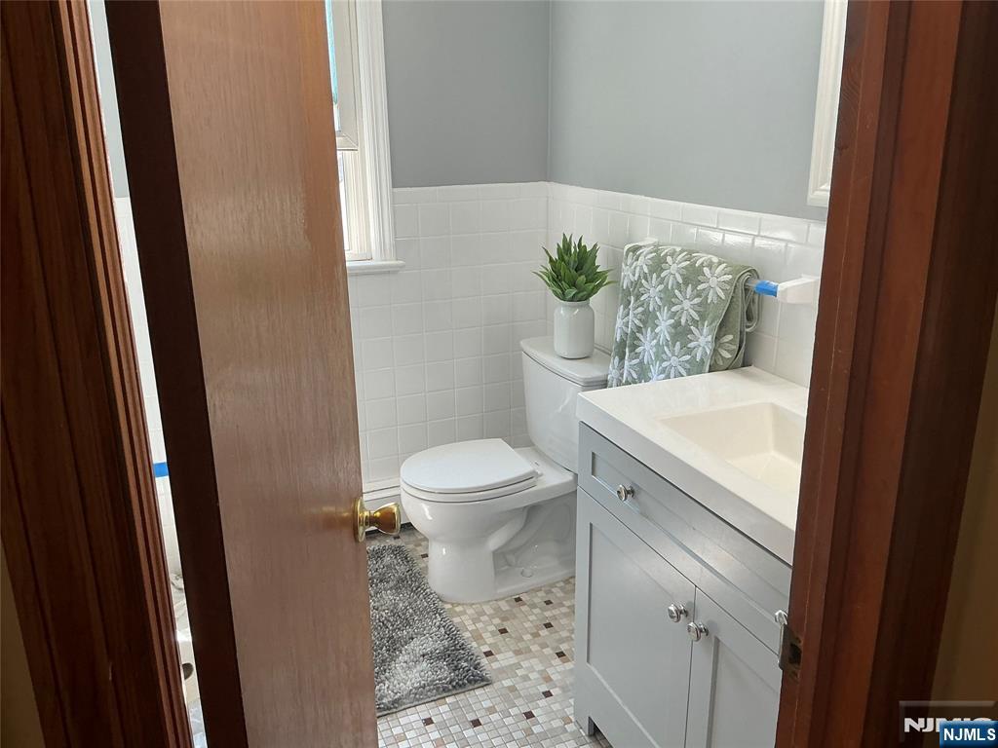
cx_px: 499
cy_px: 374
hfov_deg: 63.4
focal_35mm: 28
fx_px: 807
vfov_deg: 49.7
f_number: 1.8
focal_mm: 3
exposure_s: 1/60
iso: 40
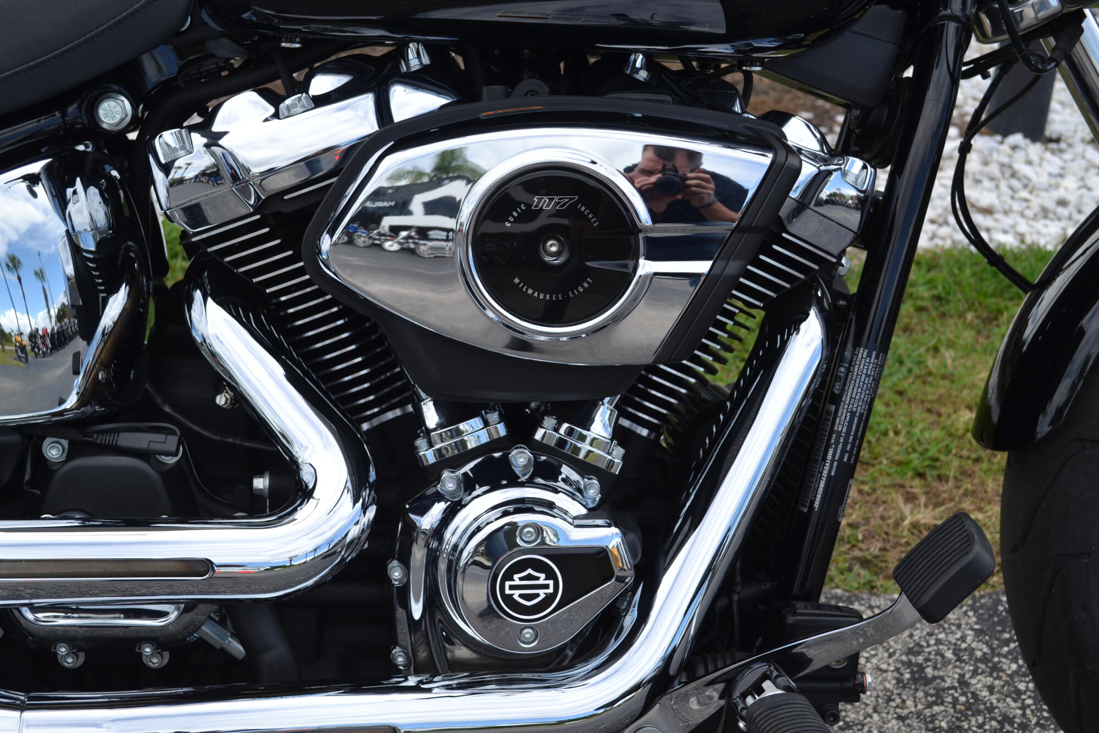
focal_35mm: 48
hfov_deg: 41.1
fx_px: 1465
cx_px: 550
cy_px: 366
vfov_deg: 28.1
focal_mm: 32
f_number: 7.1
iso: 100
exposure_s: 1/200
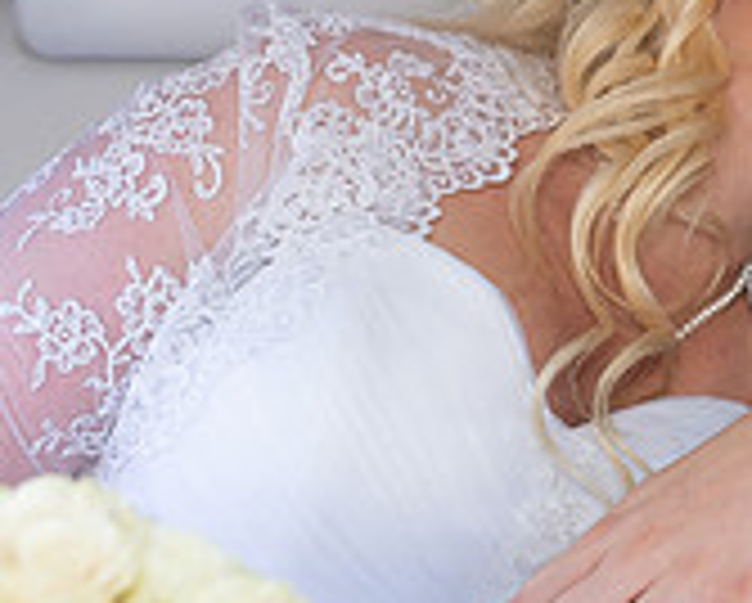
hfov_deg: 15.5
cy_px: 100
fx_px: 2629
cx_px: 955
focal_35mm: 118
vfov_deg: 13.0
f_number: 2.8
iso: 200
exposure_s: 1/125
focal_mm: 35
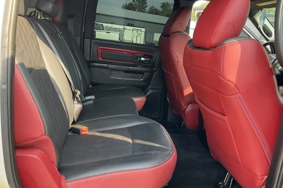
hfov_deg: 60.3
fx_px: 244
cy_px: 104
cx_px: 145
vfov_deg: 42.2
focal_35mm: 31
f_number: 1.8
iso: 50
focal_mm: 3
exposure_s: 1/122
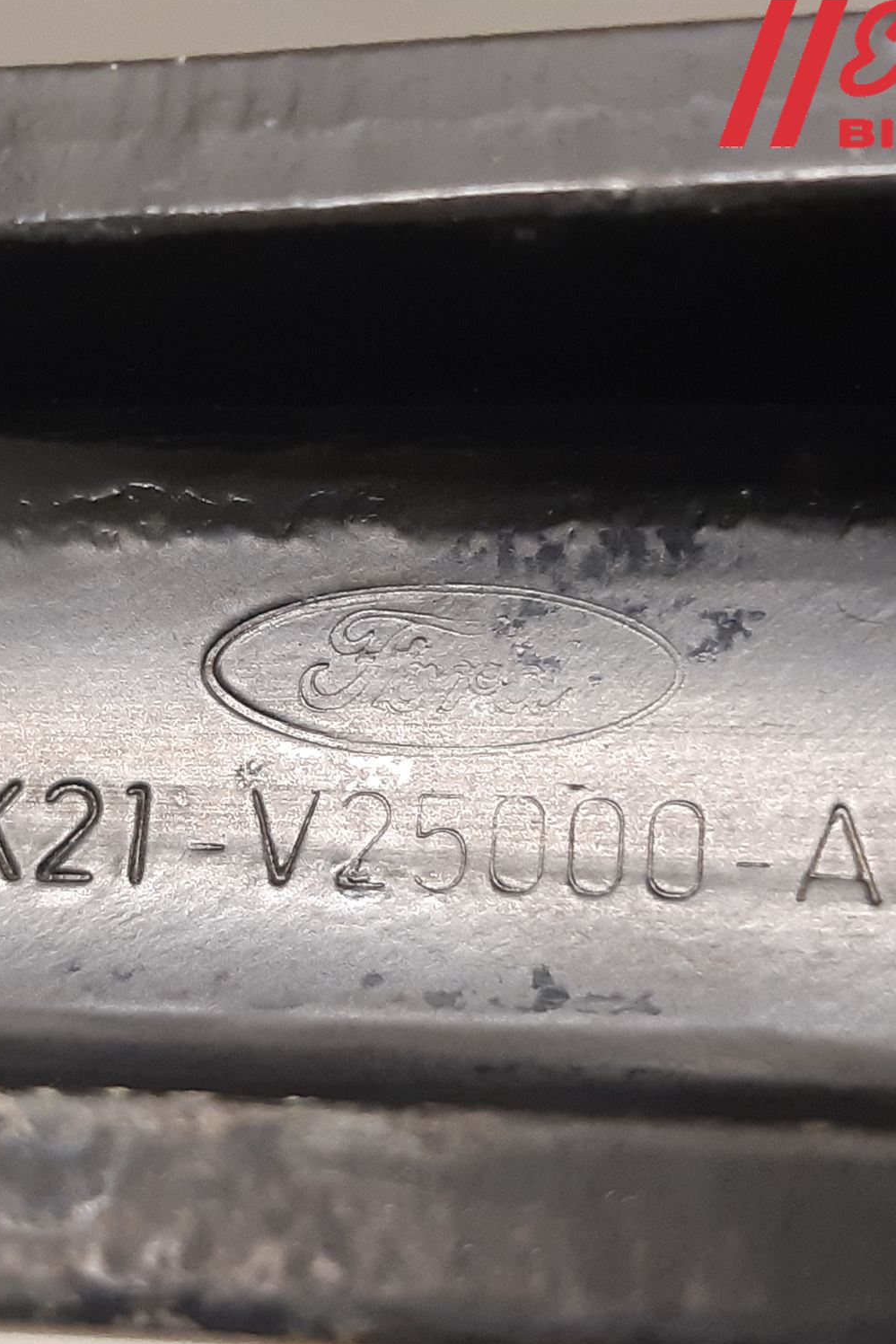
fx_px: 1381
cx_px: 350
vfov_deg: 51.9
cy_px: 685
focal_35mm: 37
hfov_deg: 35.8
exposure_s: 1/50
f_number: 1.7
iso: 250
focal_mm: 3.93
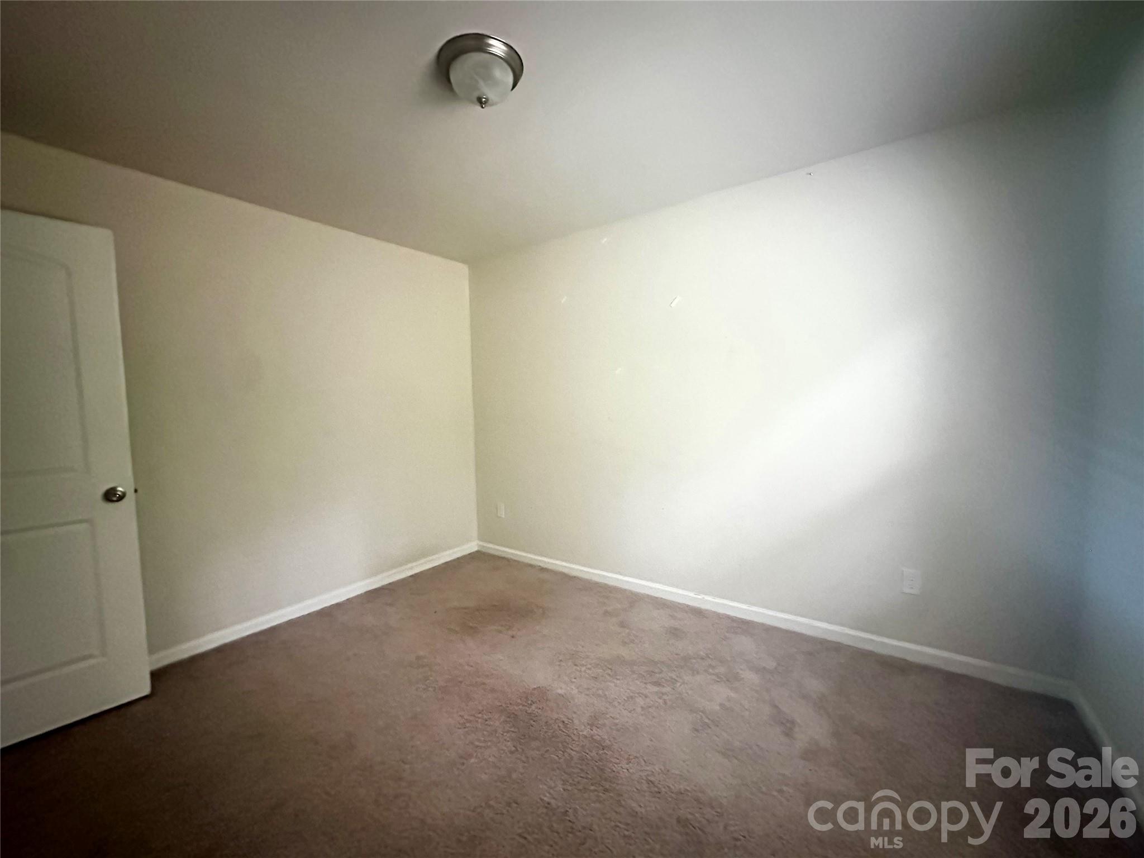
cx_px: 572
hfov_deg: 102.1
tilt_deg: -3.4
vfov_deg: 85.7
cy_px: 429
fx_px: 463
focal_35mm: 14
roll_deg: +1.6
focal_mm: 2.22
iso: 2500
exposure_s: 1/29
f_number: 2.2
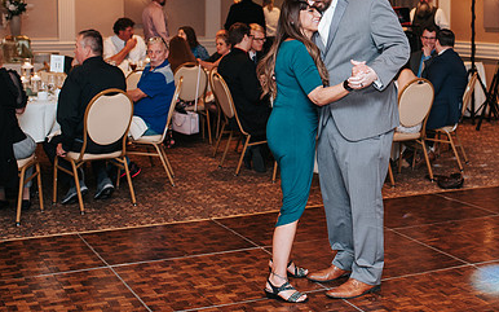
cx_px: 386
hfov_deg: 30.0
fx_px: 911
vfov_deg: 19.3
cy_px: 82
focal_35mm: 67
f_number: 2.8
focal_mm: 35
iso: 1000
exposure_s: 1/160
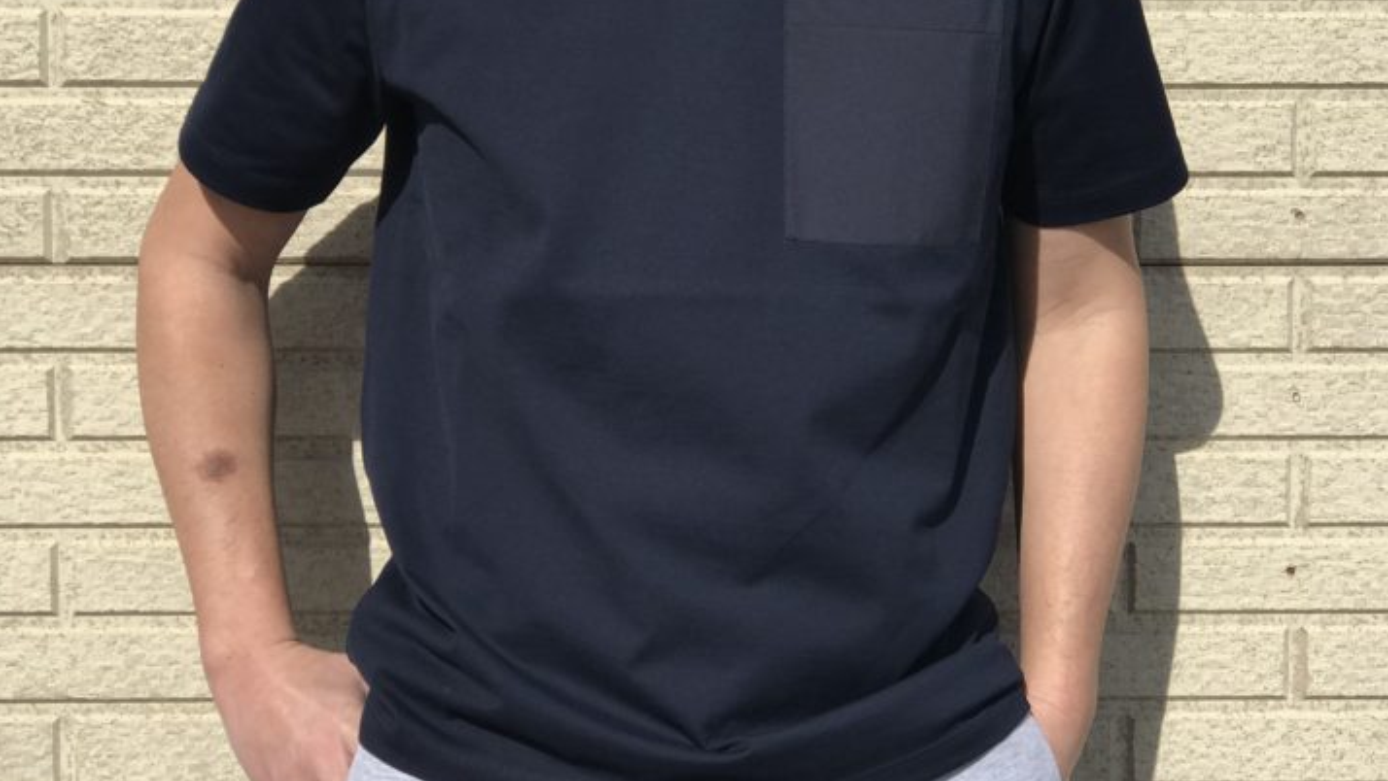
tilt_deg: -4.2
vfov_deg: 13.6
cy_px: 330
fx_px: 3276
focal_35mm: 89
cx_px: 737
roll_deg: -0.1
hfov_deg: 23.9
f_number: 2.8
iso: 20
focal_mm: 6.6
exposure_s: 1/1546
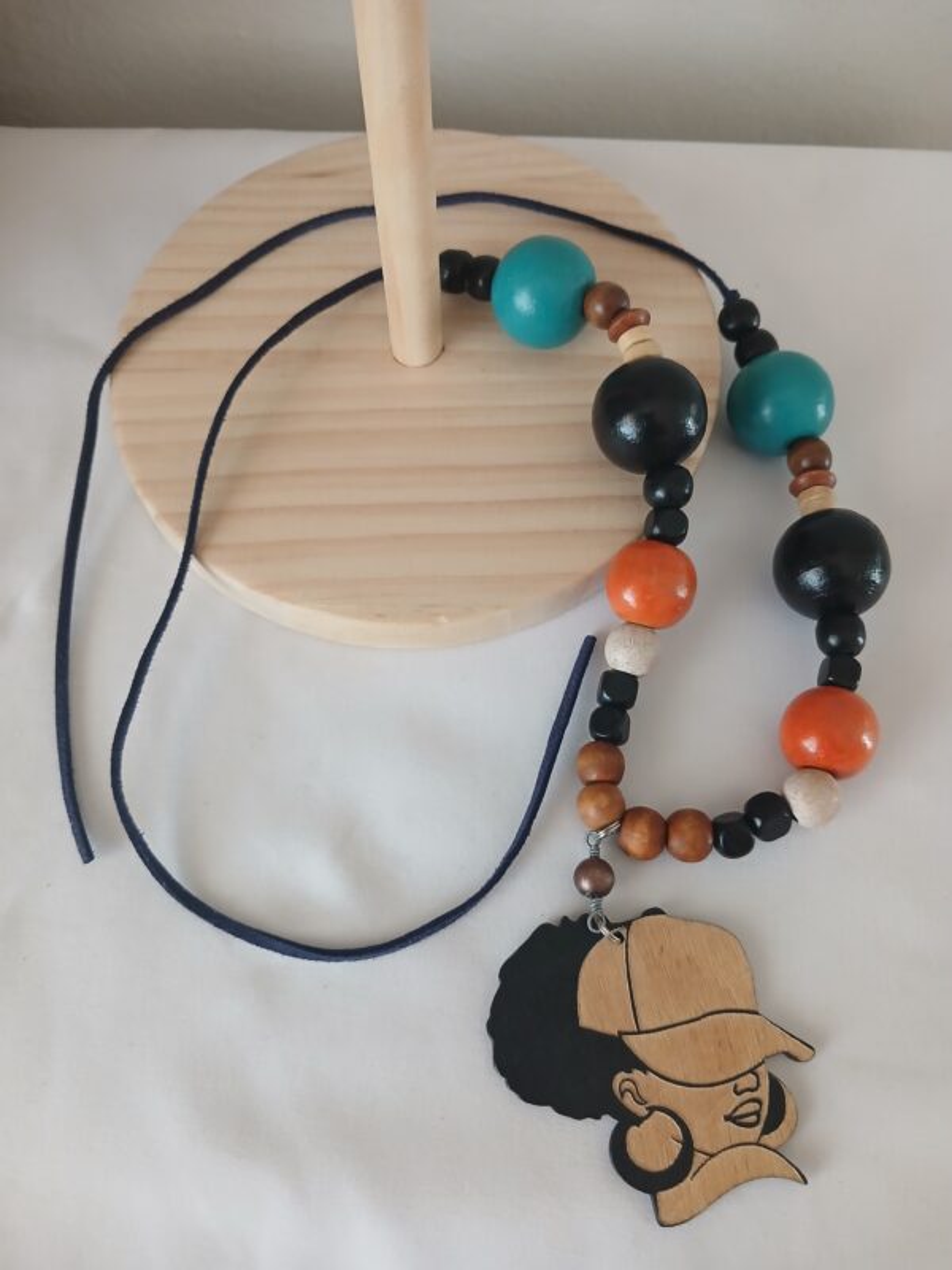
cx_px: 476
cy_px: 635
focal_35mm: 27
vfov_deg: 65.3
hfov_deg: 51.4
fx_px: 990
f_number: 1.8
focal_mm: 3.98
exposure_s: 1/25
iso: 250
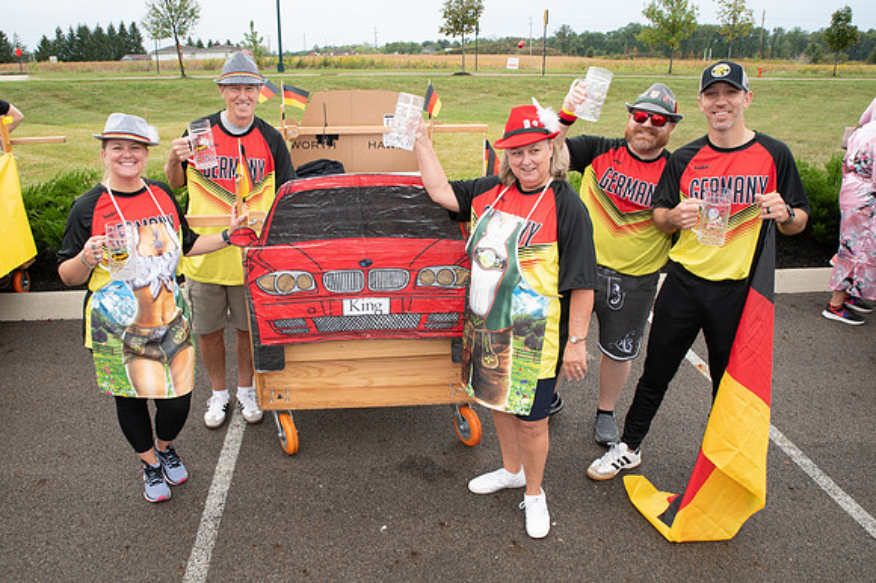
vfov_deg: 46.3
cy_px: 285
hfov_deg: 65.3
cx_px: 398
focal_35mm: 28
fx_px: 682
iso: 640
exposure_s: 1/200
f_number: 10
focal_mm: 24
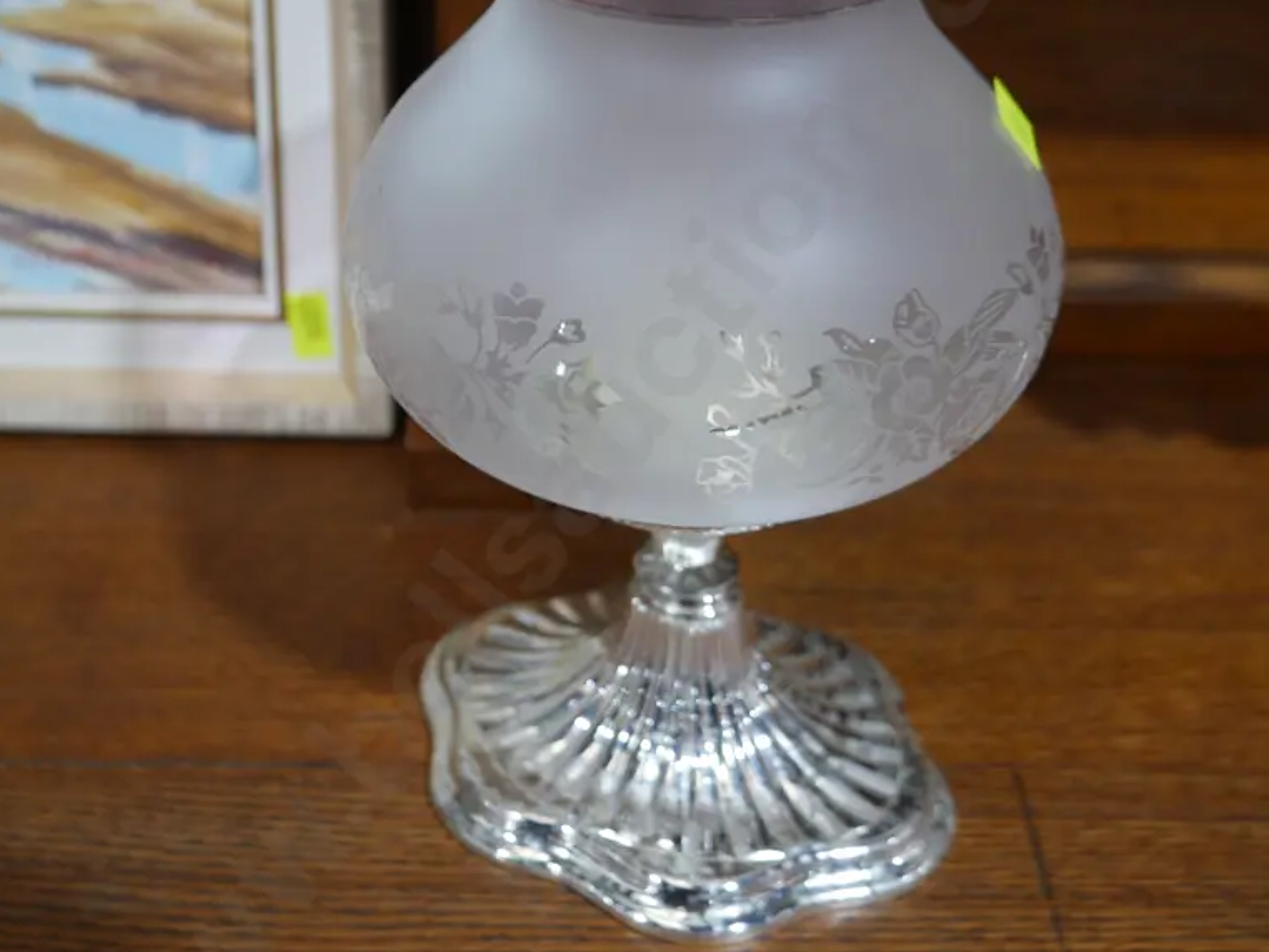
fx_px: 1577
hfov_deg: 43.8
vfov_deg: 33.6
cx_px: 630
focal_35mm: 43
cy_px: 413
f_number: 3.6
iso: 320
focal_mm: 16
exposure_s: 1/60
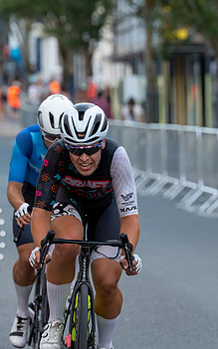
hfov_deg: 5.2
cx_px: 67
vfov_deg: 8.4
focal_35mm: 251
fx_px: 2389
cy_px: 184
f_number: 4
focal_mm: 149
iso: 1000
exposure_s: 1/640
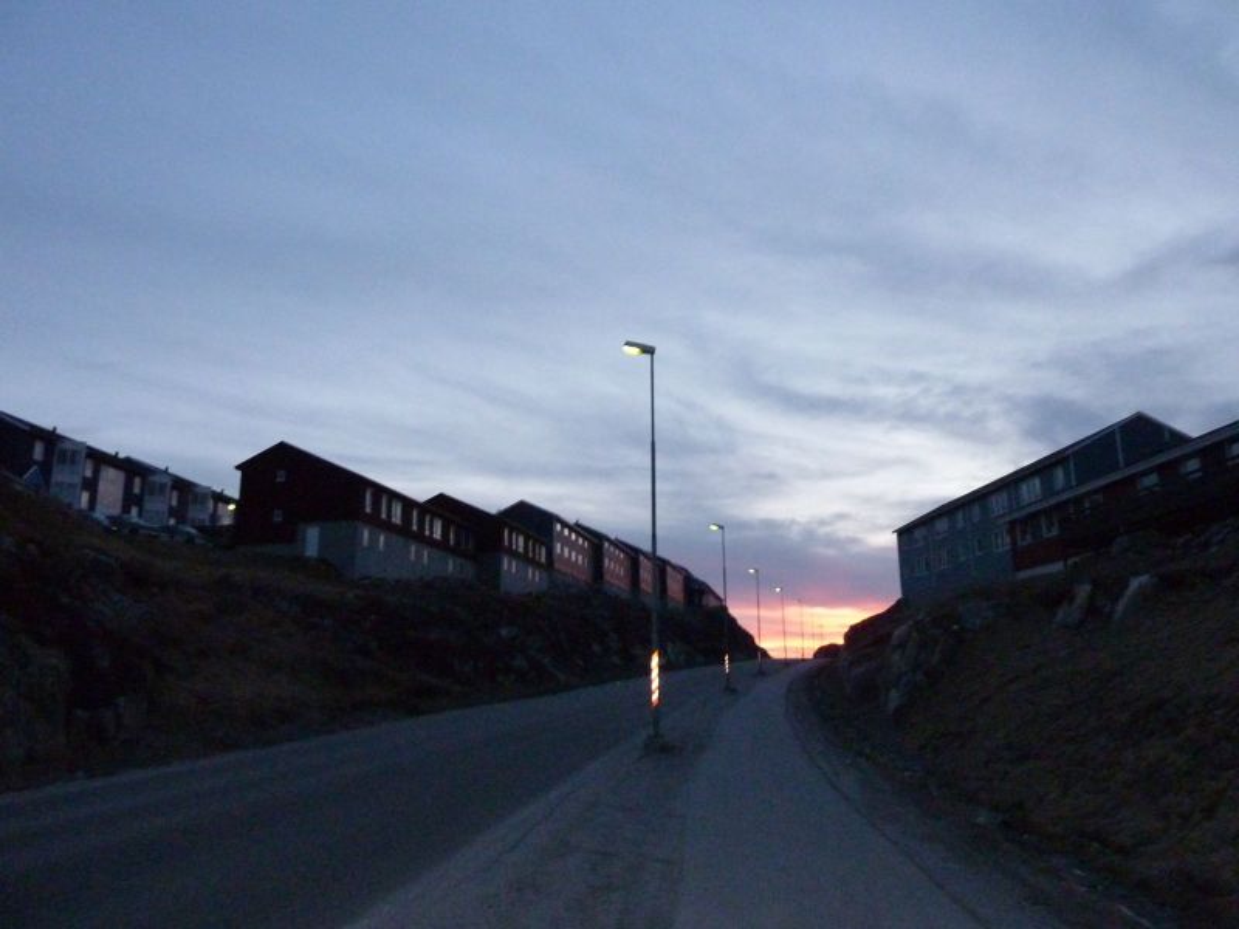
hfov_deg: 69.4
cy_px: 464
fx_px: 895
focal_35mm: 25
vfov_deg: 54.9
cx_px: 620
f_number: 3.3
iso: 500
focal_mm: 4.1
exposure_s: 1/60
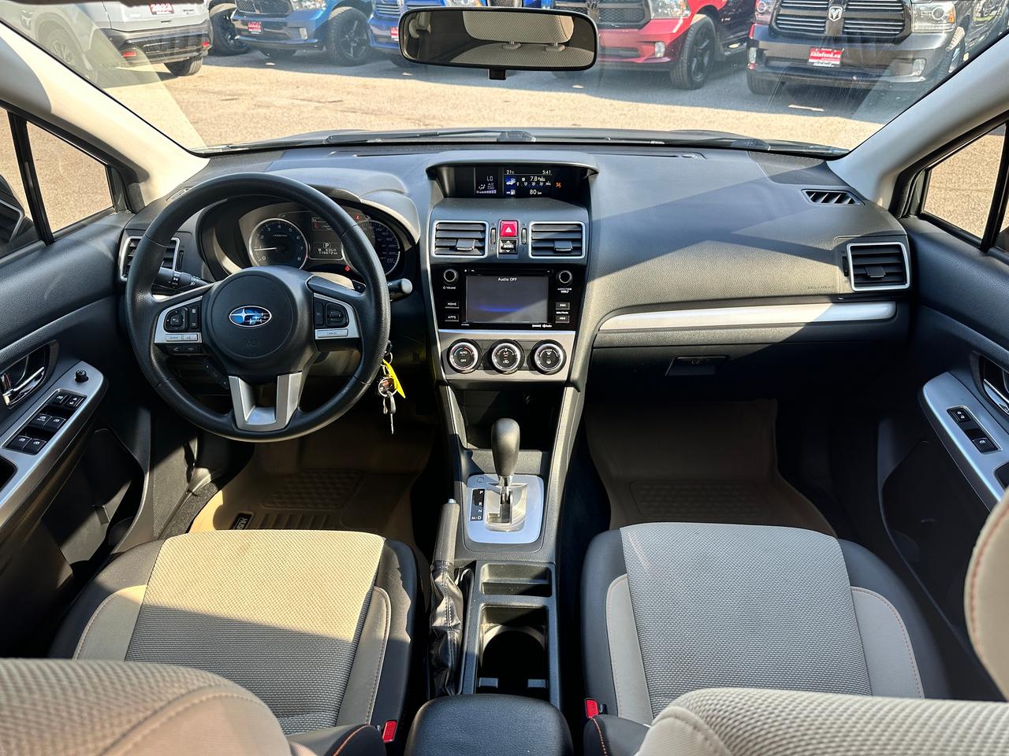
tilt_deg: -31.6
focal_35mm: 24
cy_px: 378
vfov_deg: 56.8
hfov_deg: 71.6
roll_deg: +0.6
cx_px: 504
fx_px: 700
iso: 80
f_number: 1.78
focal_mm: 6.86
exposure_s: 1/260
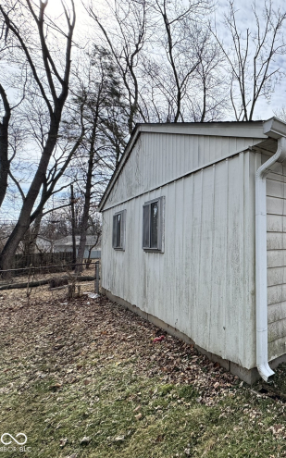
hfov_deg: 47.6
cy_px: 229
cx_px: 296
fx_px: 250
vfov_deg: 85.1
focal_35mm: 20
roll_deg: +1.5
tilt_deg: +3.0
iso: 50
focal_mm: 2.22
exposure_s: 1/1323
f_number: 2.2
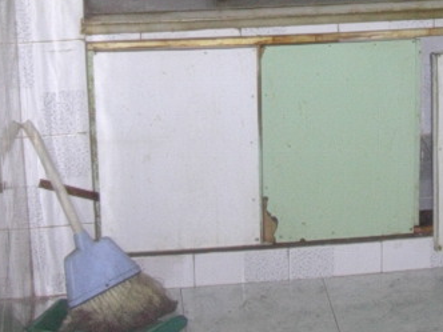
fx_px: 1459
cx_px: 515
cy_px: -159
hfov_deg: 16.6
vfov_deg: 12.4
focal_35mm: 114
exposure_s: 1/64
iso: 70
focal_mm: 5.6
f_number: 2.7
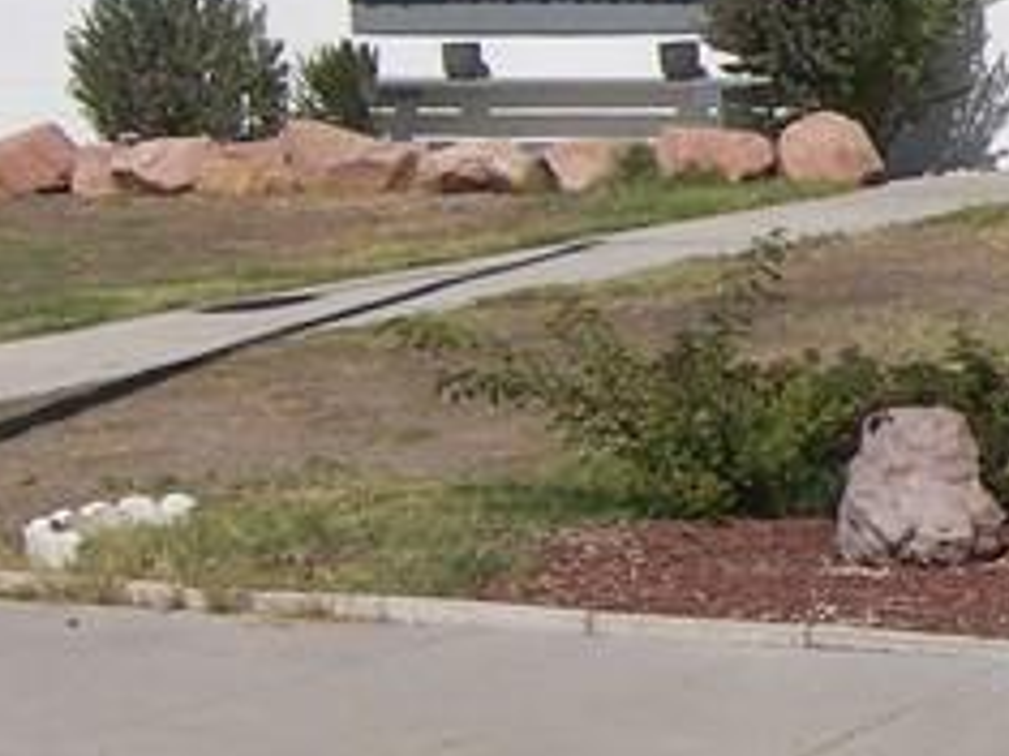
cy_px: 210
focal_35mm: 148
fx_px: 4312
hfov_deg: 12.2
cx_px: 1816
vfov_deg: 10.0
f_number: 4
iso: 50
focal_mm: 7.2
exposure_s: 1/1600
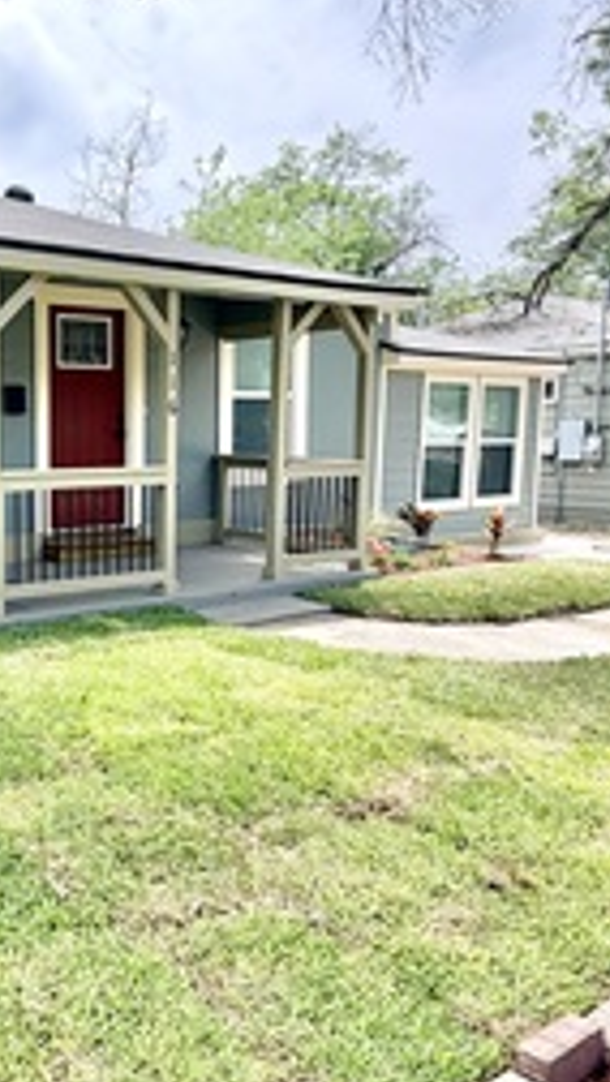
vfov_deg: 66.0
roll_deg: +0.2
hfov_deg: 36.3
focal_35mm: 29
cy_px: 528
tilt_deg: -6.4
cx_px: 4
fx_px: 833
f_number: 2.2
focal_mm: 2.22
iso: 32
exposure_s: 1/770
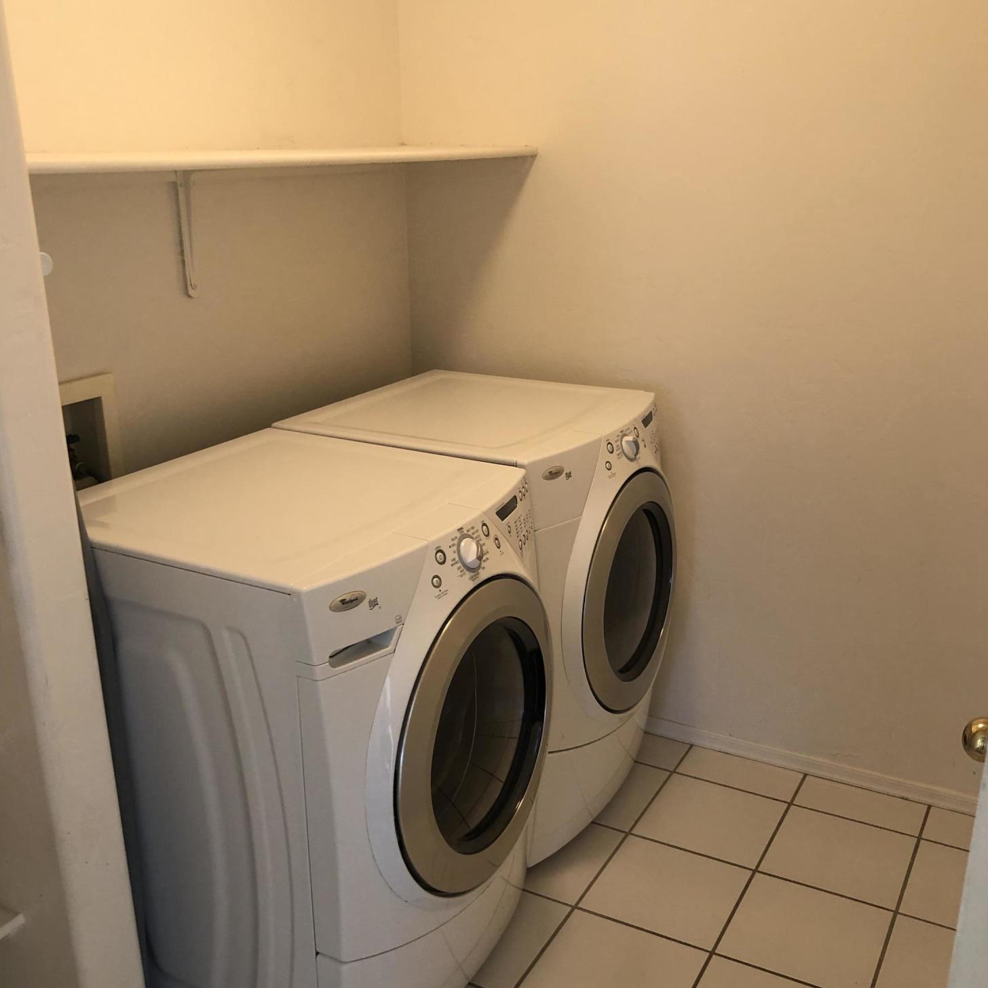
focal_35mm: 34
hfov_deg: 48.4
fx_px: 1098
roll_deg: +0.3
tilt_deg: -22.3
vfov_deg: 48.3
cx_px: 504
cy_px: 563
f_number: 1.8
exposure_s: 1/15
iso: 50
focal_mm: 3.99
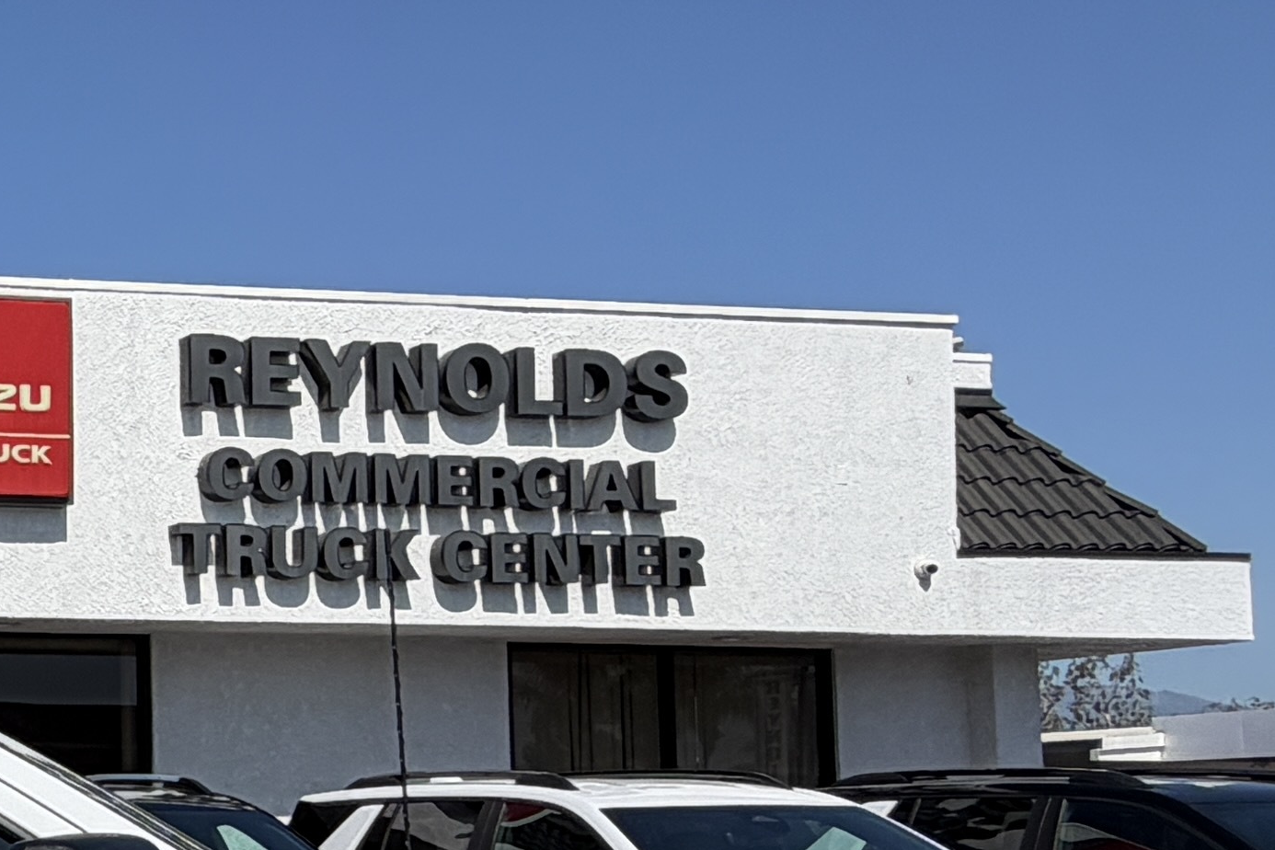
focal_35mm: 60
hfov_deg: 25.4
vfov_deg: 22.2
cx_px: -623
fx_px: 2125
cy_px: 741
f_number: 2.2
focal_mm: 2.22
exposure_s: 1/1745
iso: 20
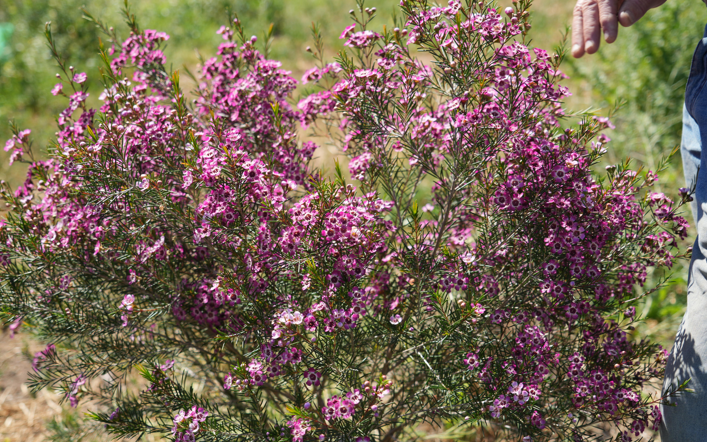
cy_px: 226
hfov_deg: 32.0
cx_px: 343
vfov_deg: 20.3
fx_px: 1233
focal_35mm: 64
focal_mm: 59
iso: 100
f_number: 5.6
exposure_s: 1/250
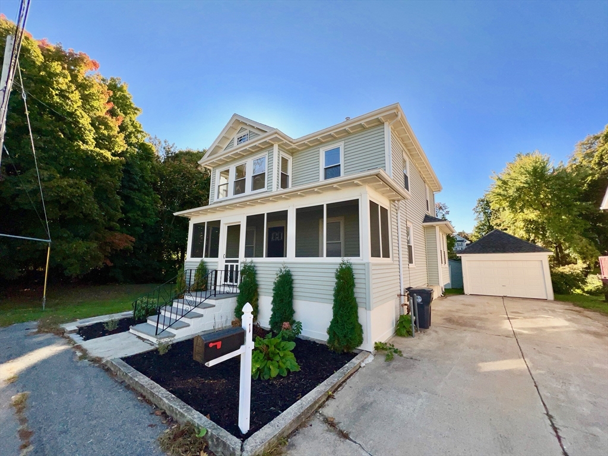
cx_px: 304
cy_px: 228
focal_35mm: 13
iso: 25
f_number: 1.8
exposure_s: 1/1155
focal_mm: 1.57
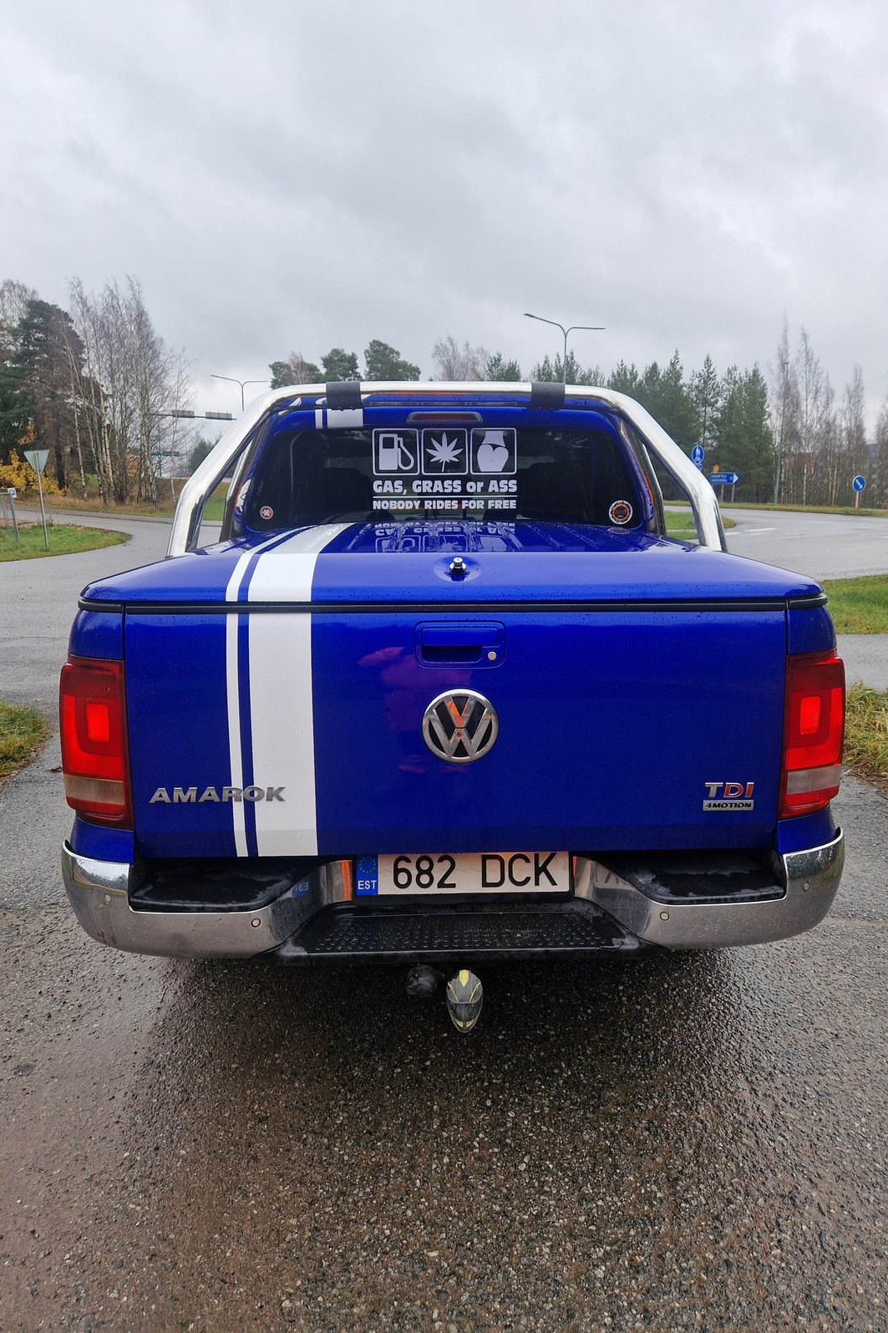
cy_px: 668
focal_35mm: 24
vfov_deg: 73.7
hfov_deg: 53.1
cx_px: 477
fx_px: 888
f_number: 1.8
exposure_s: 1/180
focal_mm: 5.4
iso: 50
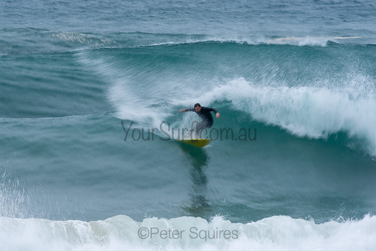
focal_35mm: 750
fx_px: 7835
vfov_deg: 1.8
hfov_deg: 2.7
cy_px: 126
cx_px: 188
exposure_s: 1/20
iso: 100
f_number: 25
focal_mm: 500
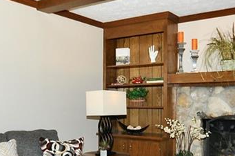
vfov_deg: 29.6
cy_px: 96
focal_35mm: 45
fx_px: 293
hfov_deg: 43.7
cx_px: 119
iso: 400
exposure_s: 1/60
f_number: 5.6
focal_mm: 10
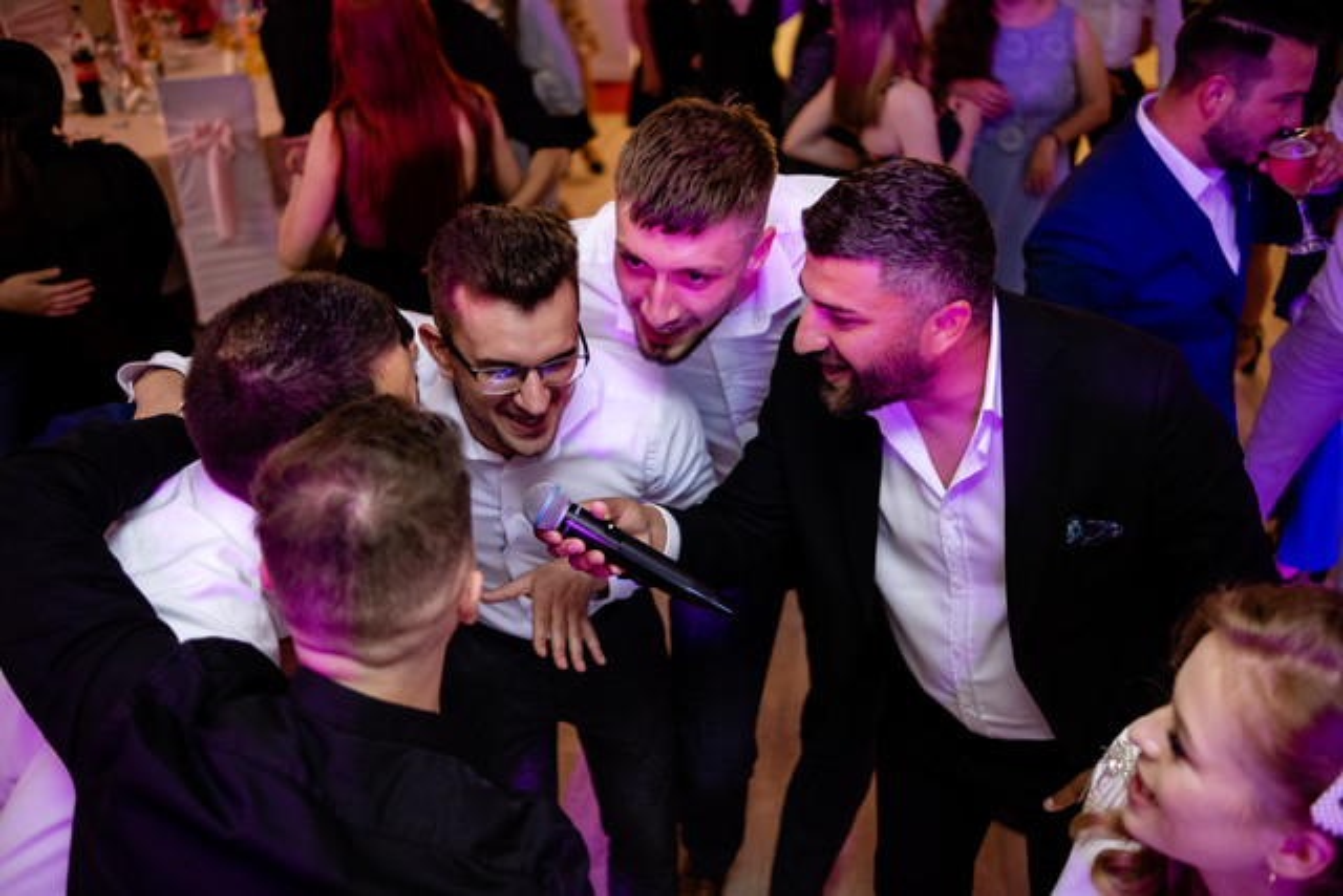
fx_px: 1306
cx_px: 672
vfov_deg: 37.9
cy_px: 448
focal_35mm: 35
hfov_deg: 54.4
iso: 1000
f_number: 1.4
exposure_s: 1/200
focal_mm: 23
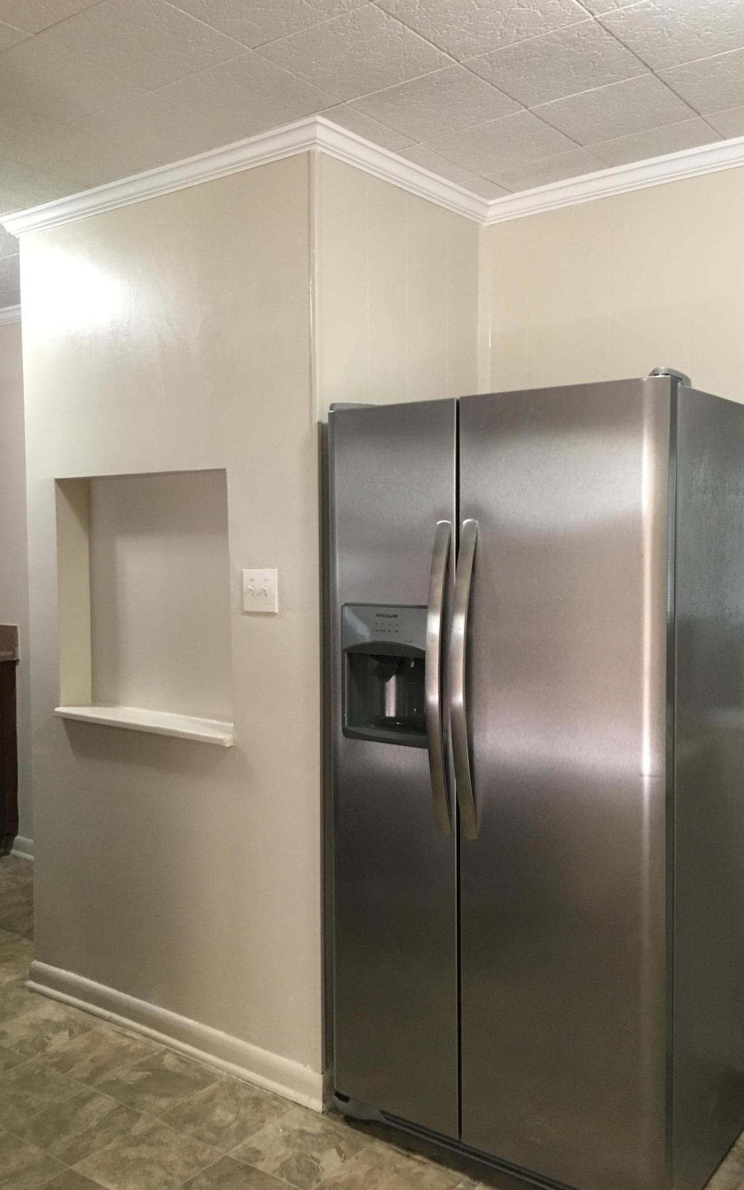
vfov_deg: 61.2
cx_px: 365
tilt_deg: -3.9
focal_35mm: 31
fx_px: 1005
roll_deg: -1.4
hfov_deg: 40.6
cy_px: 595
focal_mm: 4.15
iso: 125
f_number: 2.2
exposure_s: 1/30
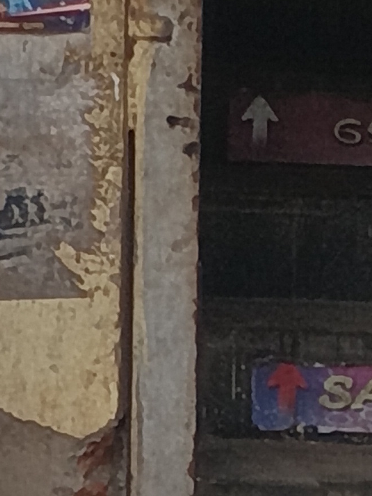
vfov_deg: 5.9
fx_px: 4773
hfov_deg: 4.5
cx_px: 179
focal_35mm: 333
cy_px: 459
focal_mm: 4.26
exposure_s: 1/140
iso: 50
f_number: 1.8
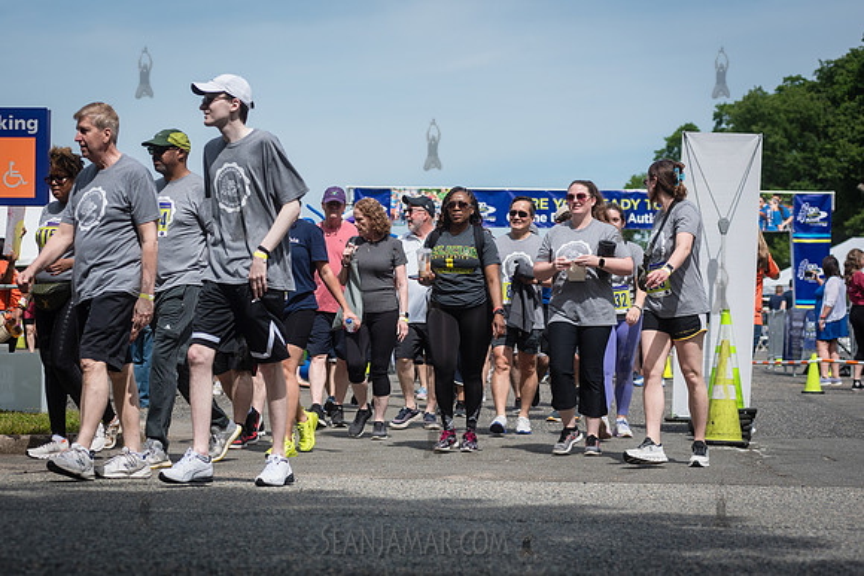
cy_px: 288
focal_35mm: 83
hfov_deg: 24.4
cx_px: 432
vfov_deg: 16.4
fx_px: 1994
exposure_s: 1/2000
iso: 250
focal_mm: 80
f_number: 4.5
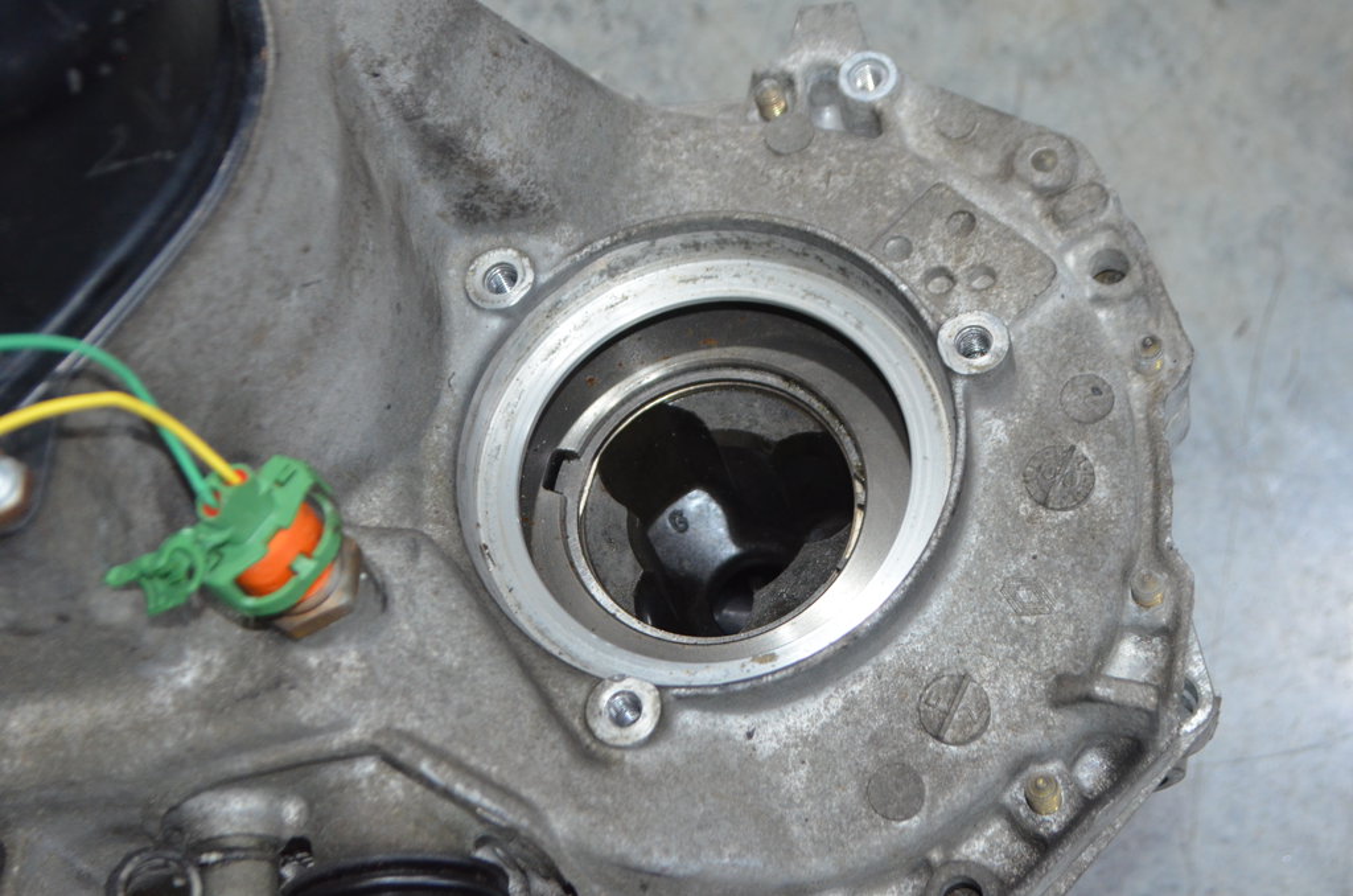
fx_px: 2363
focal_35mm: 63
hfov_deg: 32.0
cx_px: 676
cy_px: 448
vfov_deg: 21.5
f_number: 5.3
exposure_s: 1/60
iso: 1400
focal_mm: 42
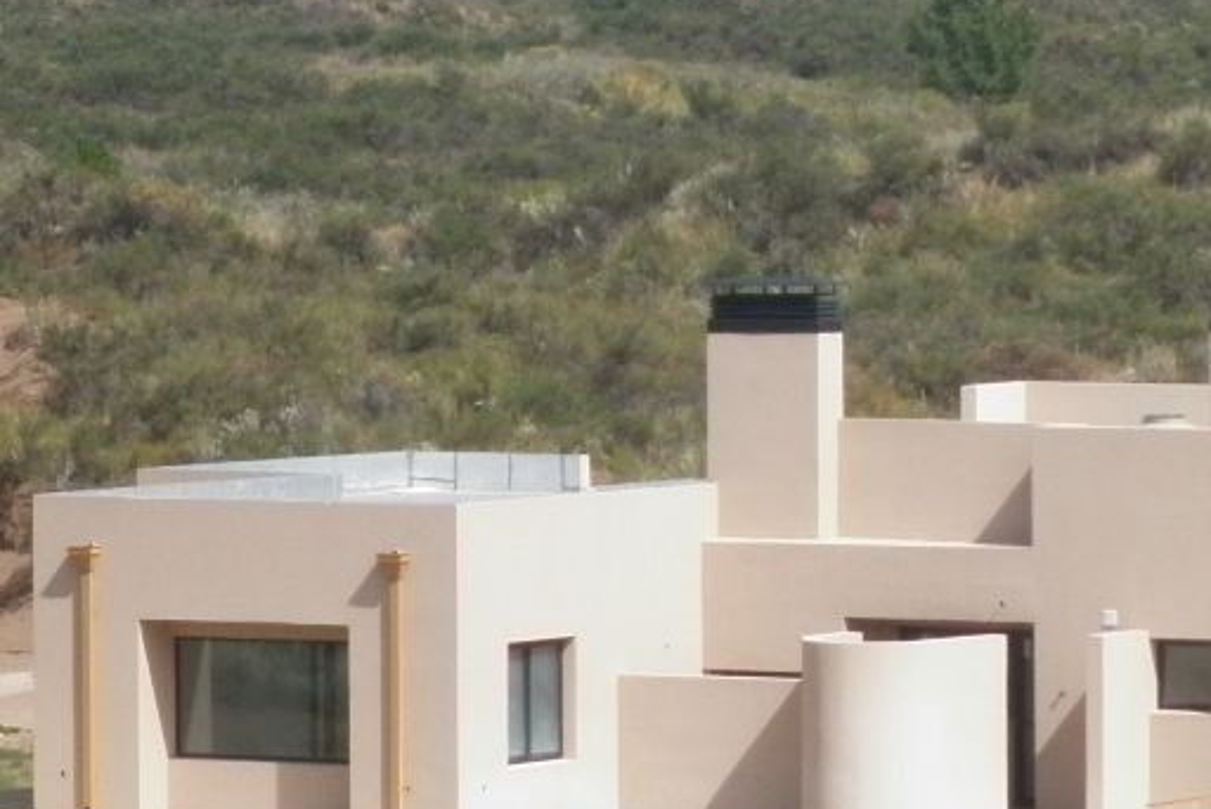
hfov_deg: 6.0
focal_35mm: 341
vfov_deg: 4.0
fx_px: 11477
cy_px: 541
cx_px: 1017
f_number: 6.2
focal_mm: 20
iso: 80
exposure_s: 1/320
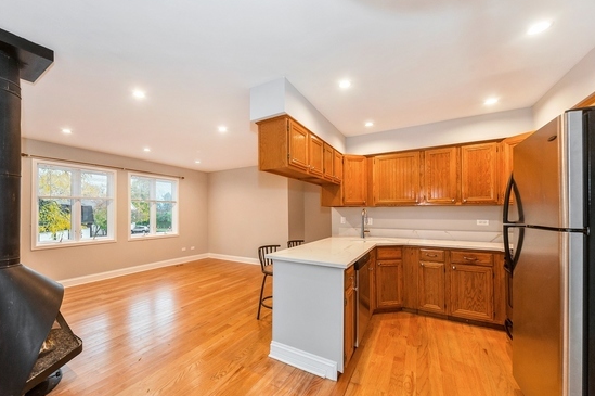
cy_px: 215
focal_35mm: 14
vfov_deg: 80.9
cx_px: 261
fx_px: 231
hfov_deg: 103.8
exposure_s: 1/10
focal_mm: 12
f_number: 8
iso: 200
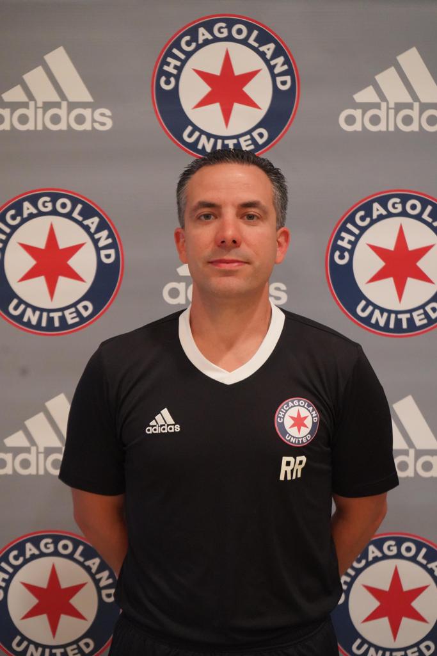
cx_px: 218
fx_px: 1274
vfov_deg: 28.8
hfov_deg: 19.5
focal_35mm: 70
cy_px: 328
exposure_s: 1/100
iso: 12800
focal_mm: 70
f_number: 5.6
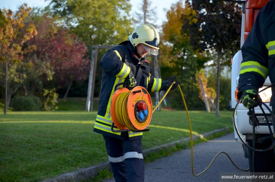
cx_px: 138
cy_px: 91
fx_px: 1200
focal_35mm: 158
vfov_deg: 8.7
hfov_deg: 13.1
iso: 800
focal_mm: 105
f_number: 5.6
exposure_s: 1/800
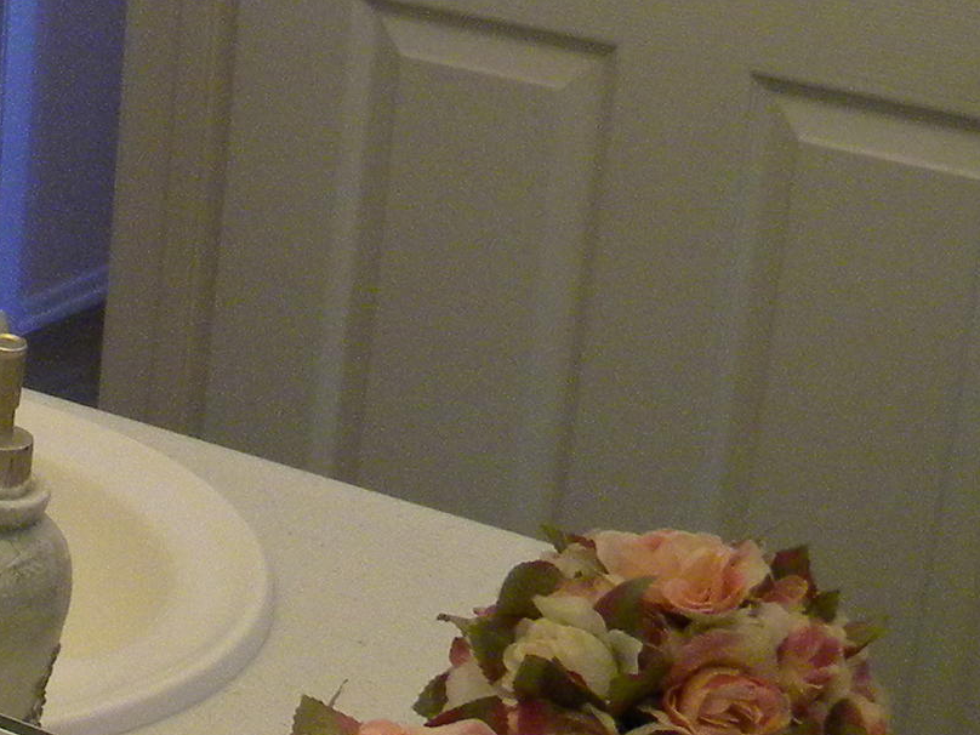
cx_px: -711
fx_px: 2944
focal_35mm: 104
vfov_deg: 14.2
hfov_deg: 16.3
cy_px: 148
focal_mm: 5
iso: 348
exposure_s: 1/59.7
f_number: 3.5
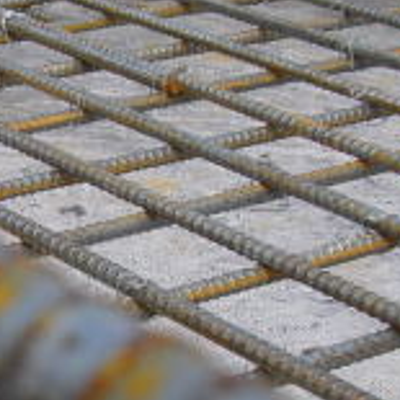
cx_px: -390
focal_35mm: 131
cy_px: 400
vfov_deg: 13.1
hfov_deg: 11.9
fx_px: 1713
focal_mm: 6.3
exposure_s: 1/100
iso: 100
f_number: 7.8
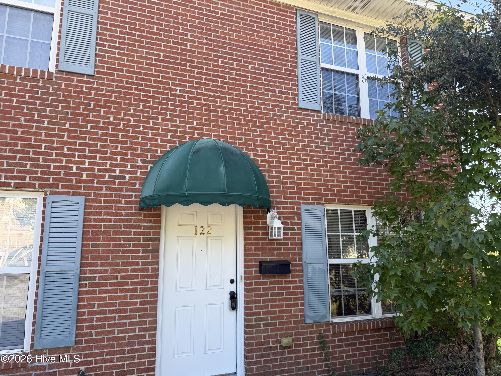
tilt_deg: +9.9
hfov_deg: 71.6
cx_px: 250
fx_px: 347
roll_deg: +1.4
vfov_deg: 56.8
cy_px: 188
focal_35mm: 24
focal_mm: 6.76
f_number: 1.78
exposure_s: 1/387
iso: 80
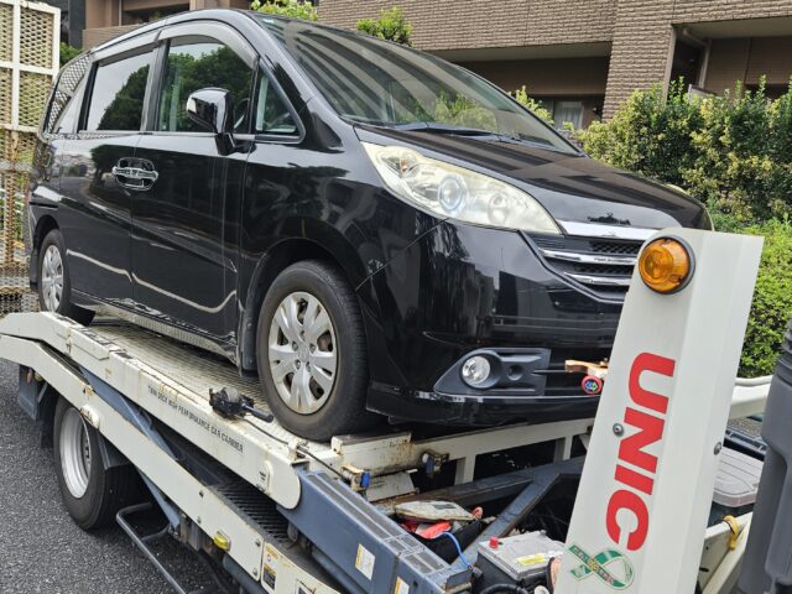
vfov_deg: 58.9
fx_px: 526
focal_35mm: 23
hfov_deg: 73.9
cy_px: 297
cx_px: 396
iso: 25
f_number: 1.8
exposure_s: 1/128
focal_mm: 5.4
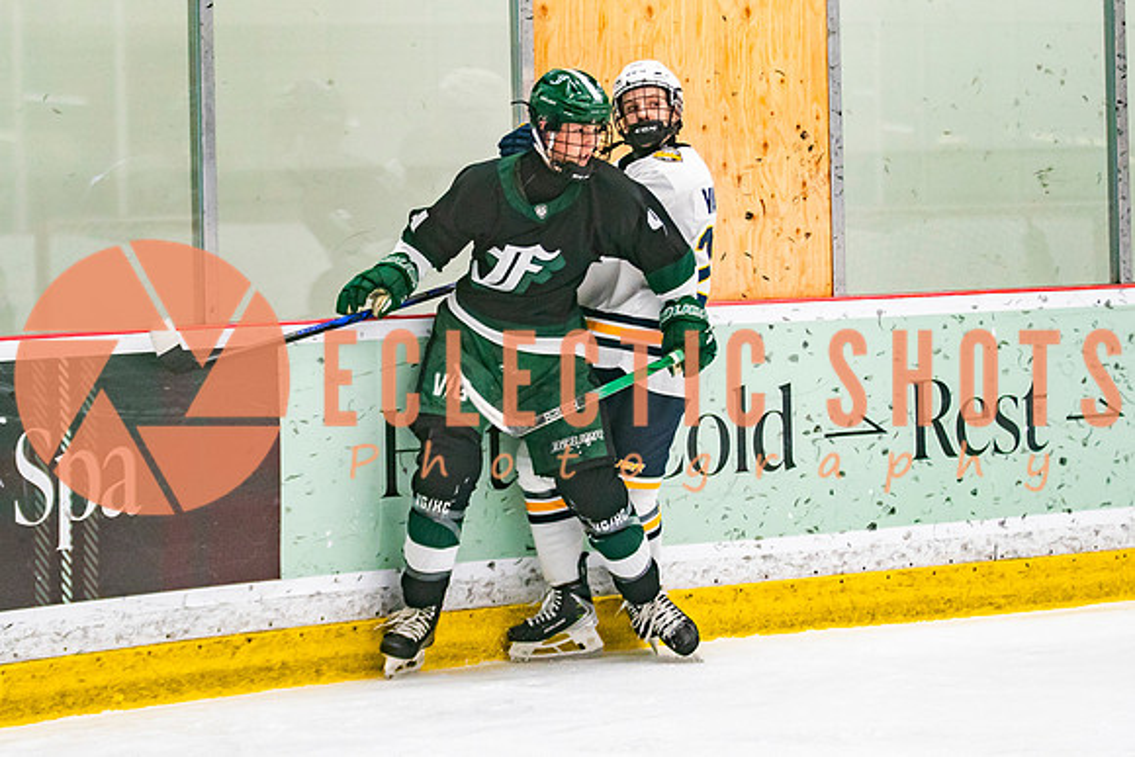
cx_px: 416
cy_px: 302
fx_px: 4605
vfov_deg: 9.4
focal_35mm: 146
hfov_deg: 14.0
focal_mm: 88
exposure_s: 1/640
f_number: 2.8
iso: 2500
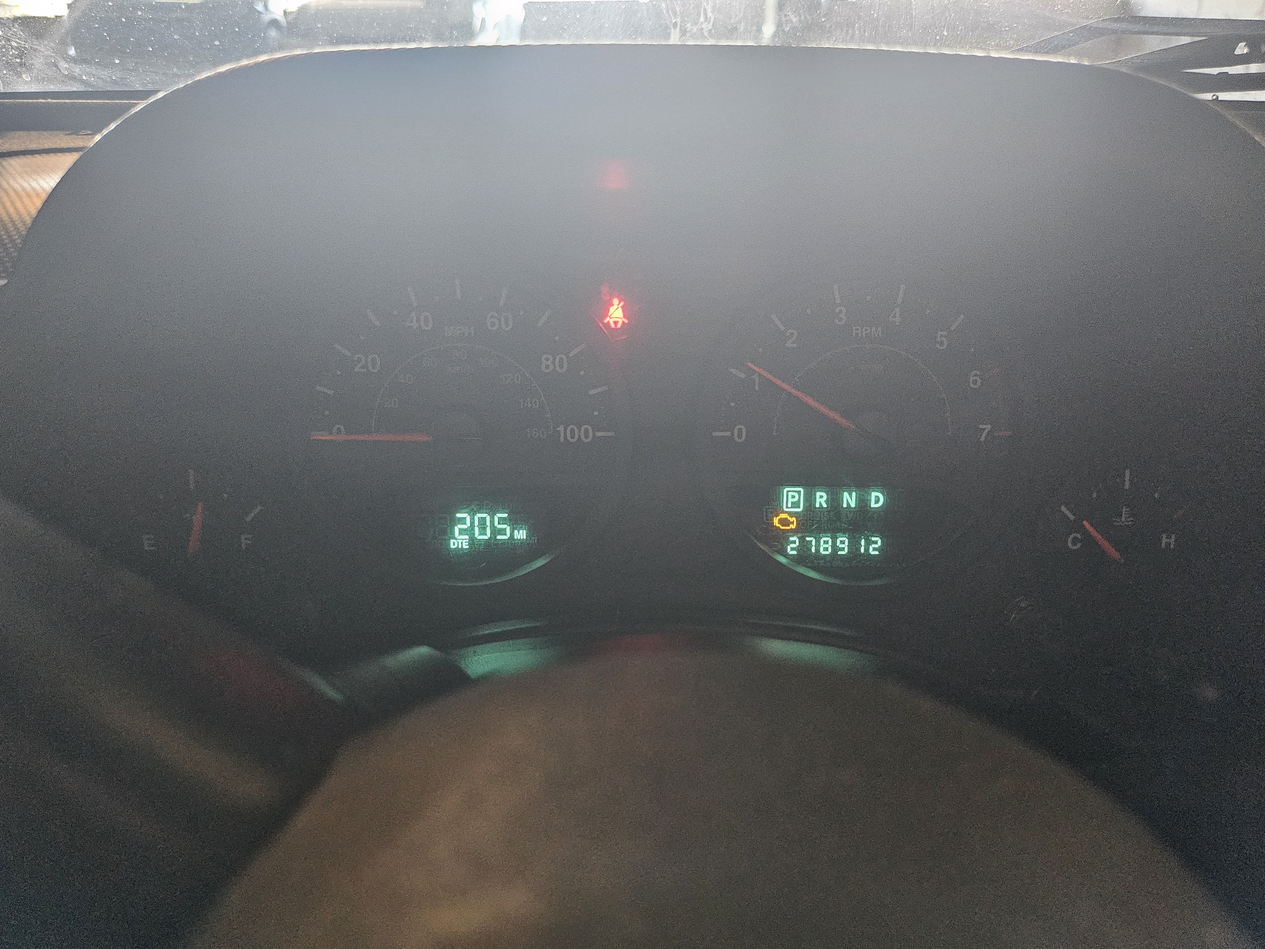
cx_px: 632
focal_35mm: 24
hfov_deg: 71.6
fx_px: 877
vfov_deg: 56.8
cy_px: 474
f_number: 1.8
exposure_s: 1/60
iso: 800
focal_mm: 5
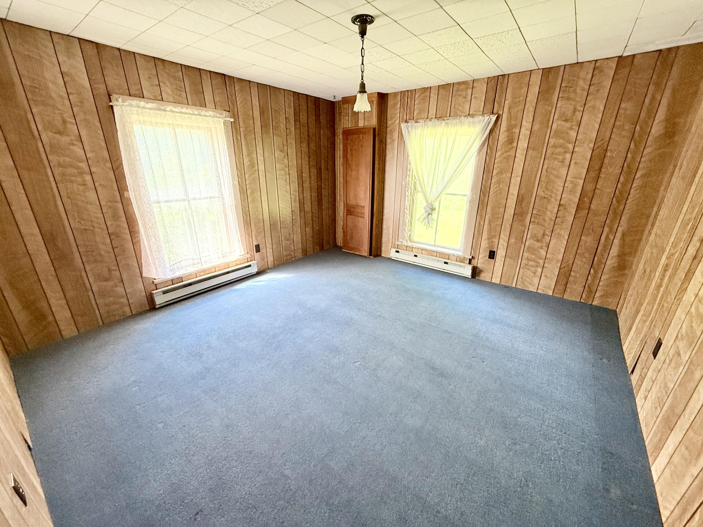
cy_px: 264
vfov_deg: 85.7
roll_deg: -0.1
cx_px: 352
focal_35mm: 14
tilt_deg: -19.0
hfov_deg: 102.1
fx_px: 284
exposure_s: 1/99
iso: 320
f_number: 2.2
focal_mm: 2.22
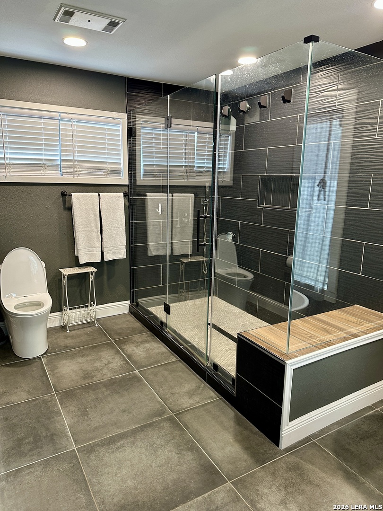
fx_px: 354
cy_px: 256
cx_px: 192
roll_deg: -0.9
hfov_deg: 56.8
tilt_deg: -10.4
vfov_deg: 71.6
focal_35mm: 24
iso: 250
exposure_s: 1/60
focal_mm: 6.86
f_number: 1.78
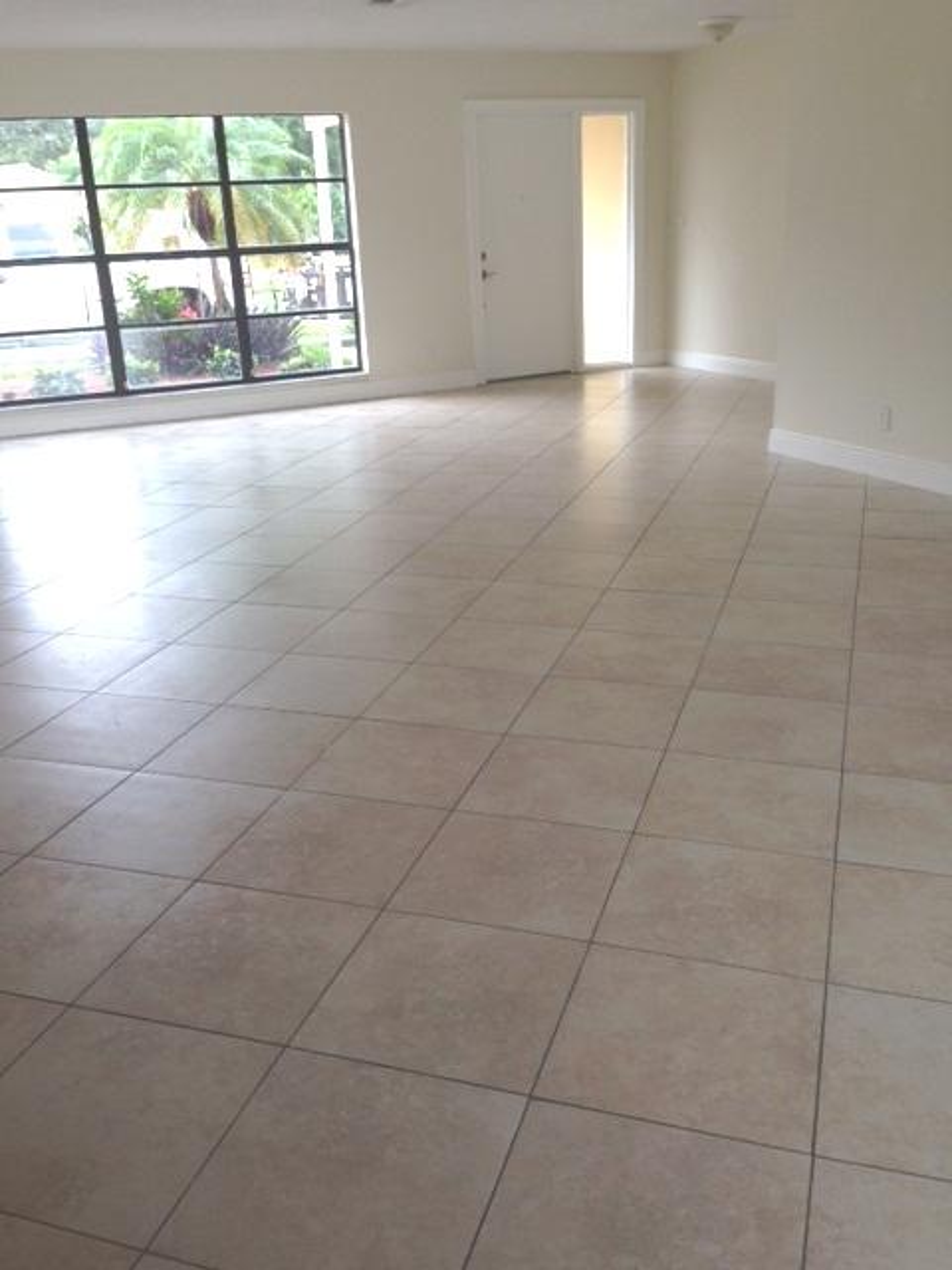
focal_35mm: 33
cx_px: 476
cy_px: 635
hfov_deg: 42.9
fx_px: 1210
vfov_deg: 55.4
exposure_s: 1/120
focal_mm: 4.12
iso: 64
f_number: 2.4
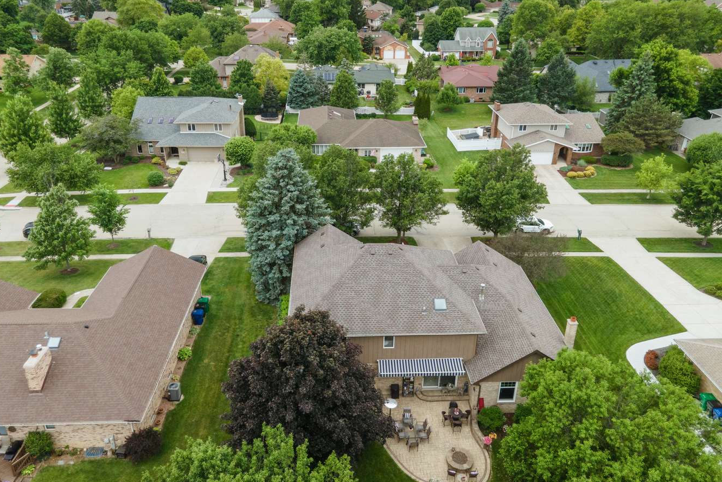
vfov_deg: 47.9
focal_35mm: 27
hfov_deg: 67.4
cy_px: 230
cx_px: 349
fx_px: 542
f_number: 2.8
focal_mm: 4.5
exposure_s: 1/200
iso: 200
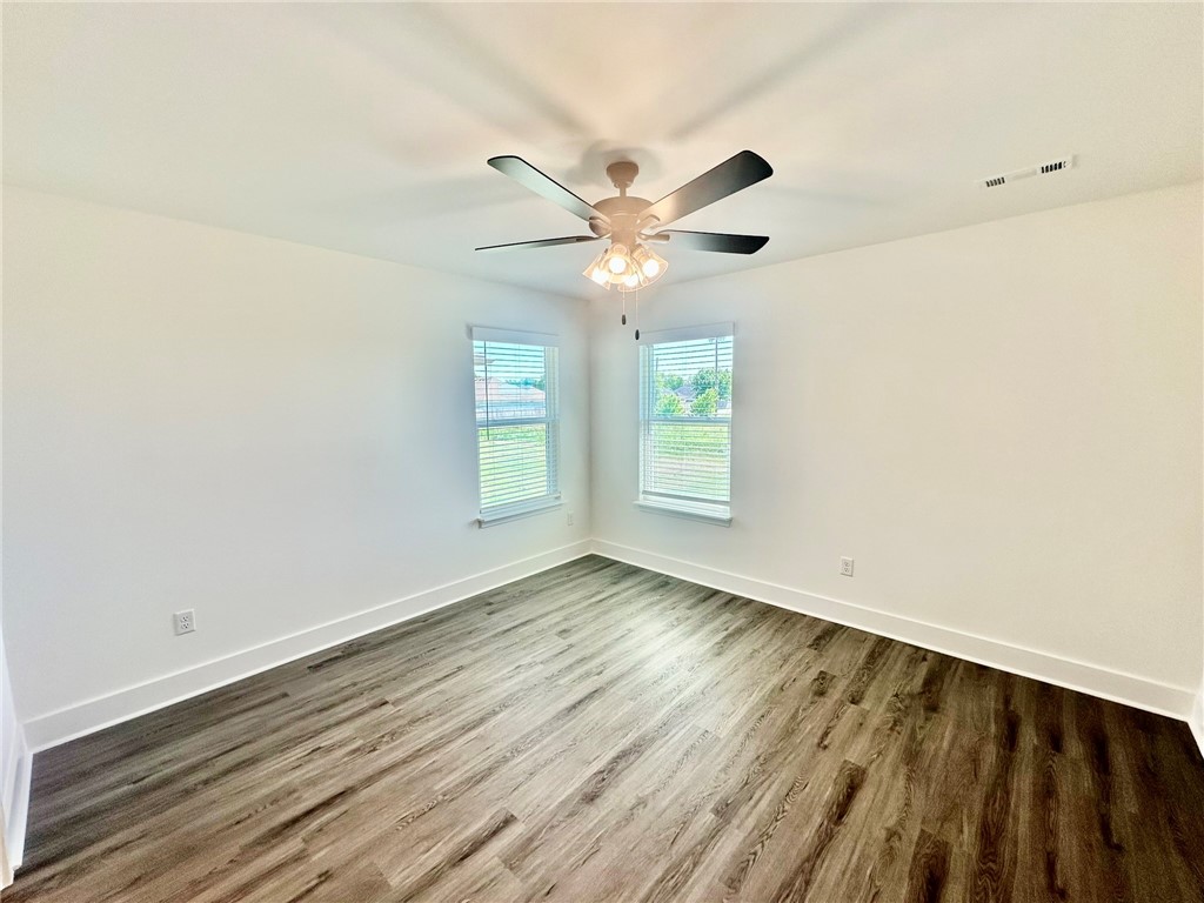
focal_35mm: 14
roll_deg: +0.6
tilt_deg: -5.8
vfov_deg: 85.7
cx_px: 602
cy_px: 452
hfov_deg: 102.1
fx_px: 487
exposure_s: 1/120
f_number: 2.2
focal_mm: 2.22
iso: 40
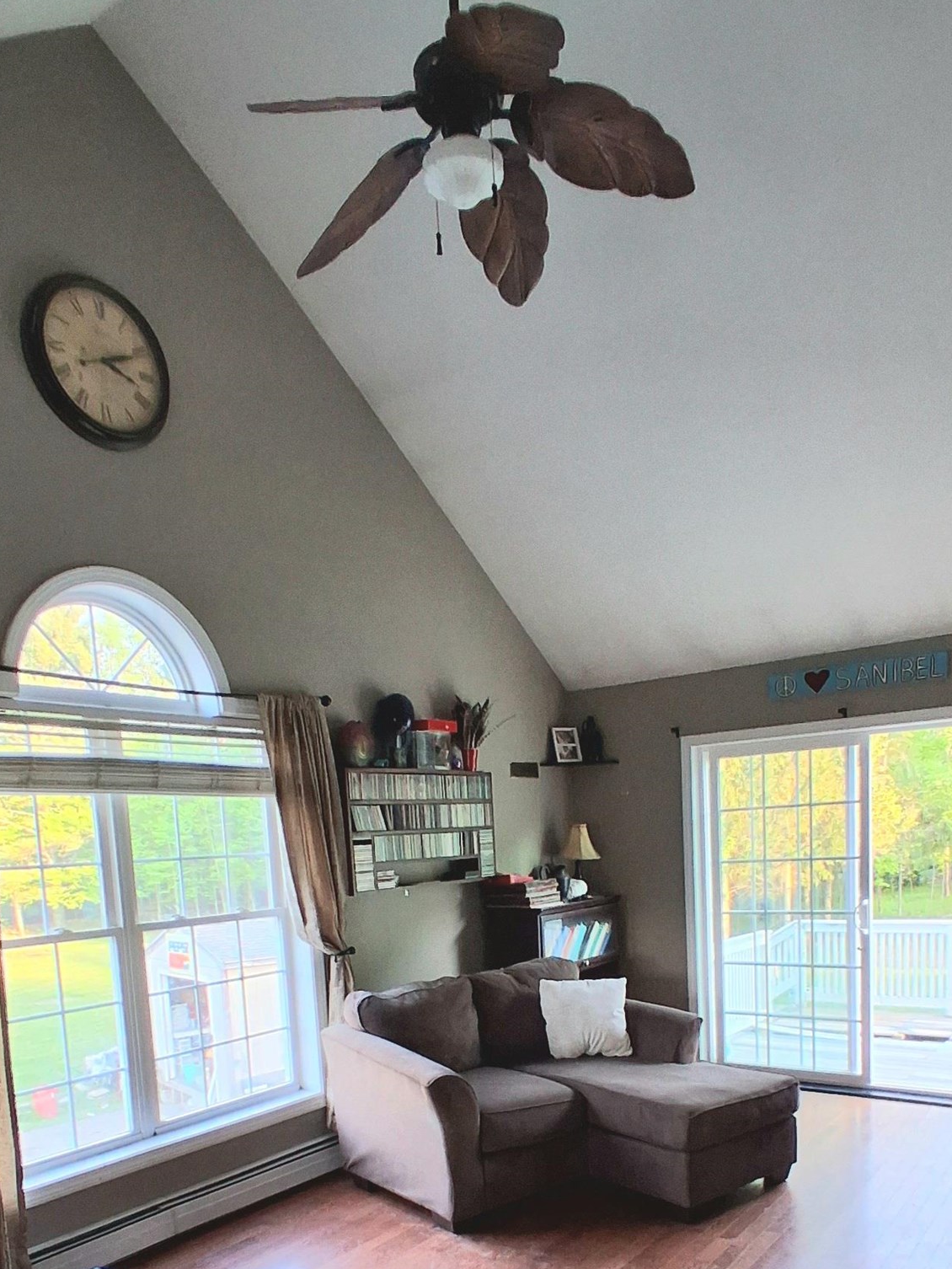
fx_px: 953
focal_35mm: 26
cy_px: 953
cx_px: 453
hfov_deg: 53.1
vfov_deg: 63.3
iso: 125
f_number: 2.2
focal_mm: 1.4
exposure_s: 1/40
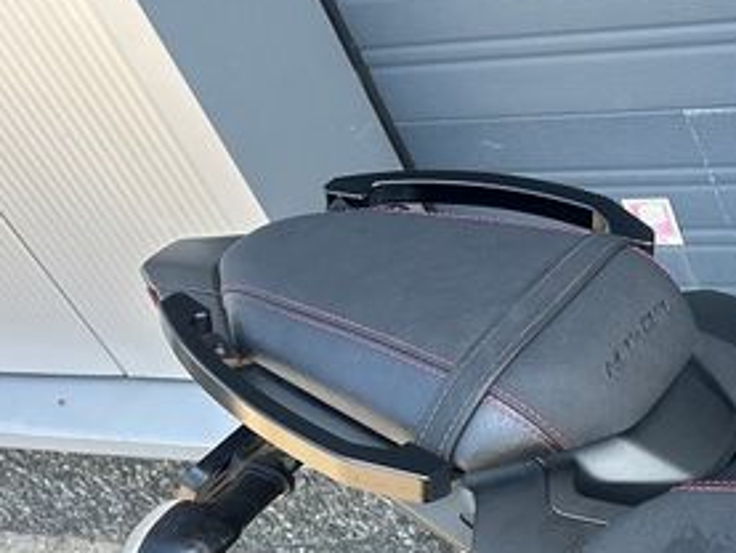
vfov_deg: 24.0
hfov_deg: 30.2
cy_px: 449
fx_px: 1276
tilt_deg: -42.0
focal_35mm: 60
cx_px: 712
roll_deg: +21.1
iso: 40
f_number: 1.5
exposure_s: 1/228
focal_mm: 5.7
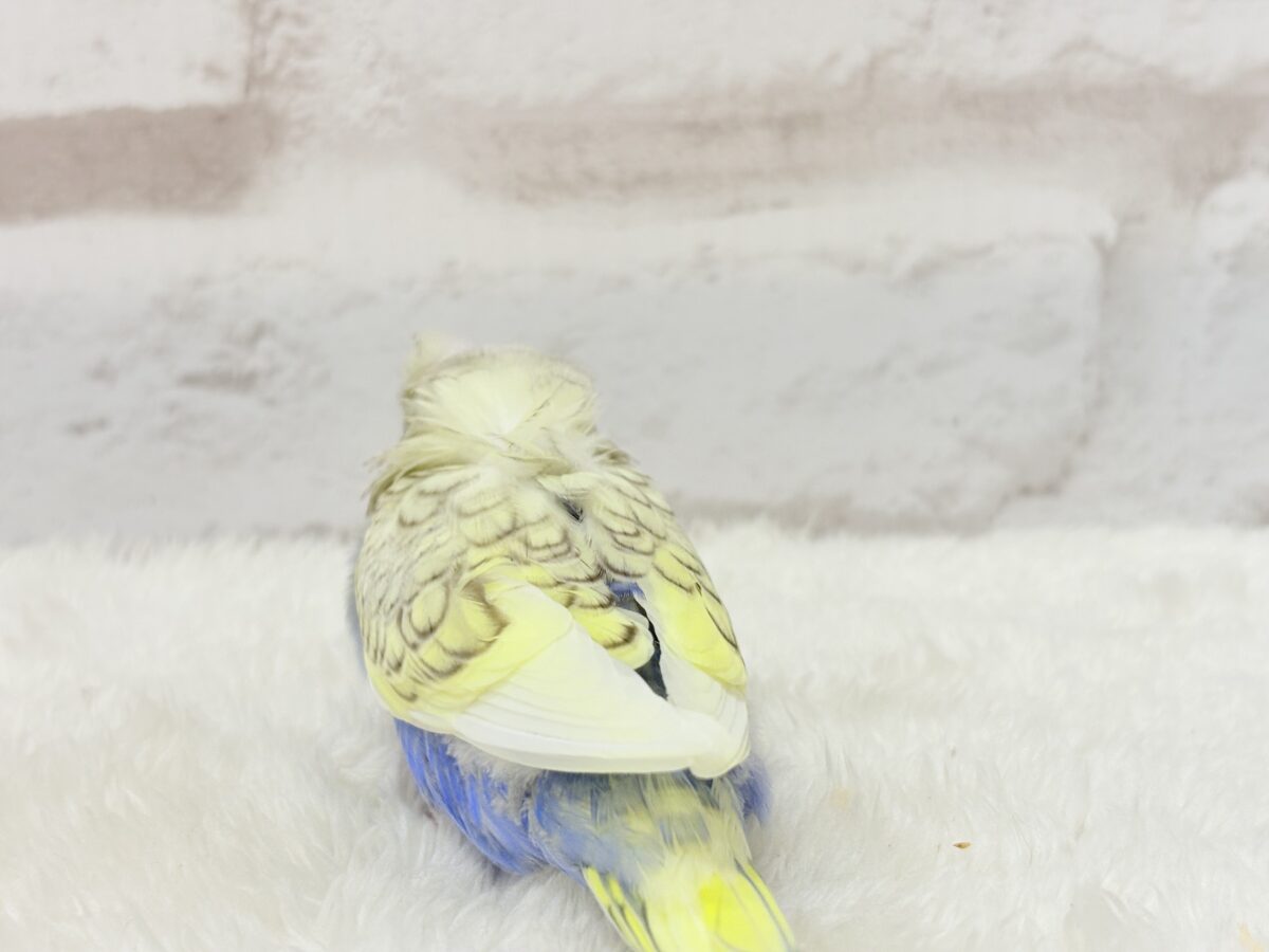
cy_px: 476
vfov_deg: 28.0
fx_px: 1906
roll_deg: +2.9
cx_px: 634
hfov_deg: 36.8
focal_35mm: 52
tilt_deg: -13.2
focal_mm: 5.96
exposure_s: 1/100
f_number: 1.6
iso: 64
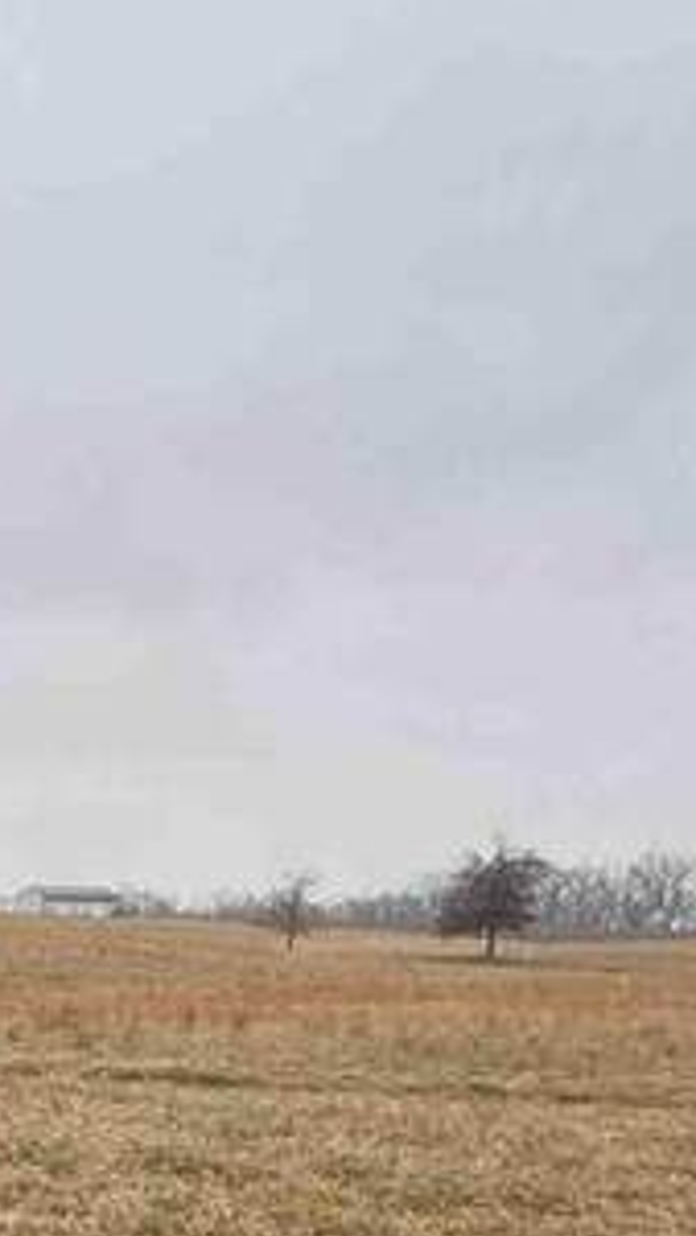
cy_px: 1104
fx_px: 2130
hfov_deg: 12.8
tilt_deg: -6.4
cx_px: -1108
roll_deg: -1.3
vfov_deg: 30.9
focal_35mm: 65
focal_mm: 2.22
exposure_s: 1/99
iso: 40
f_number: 2.2
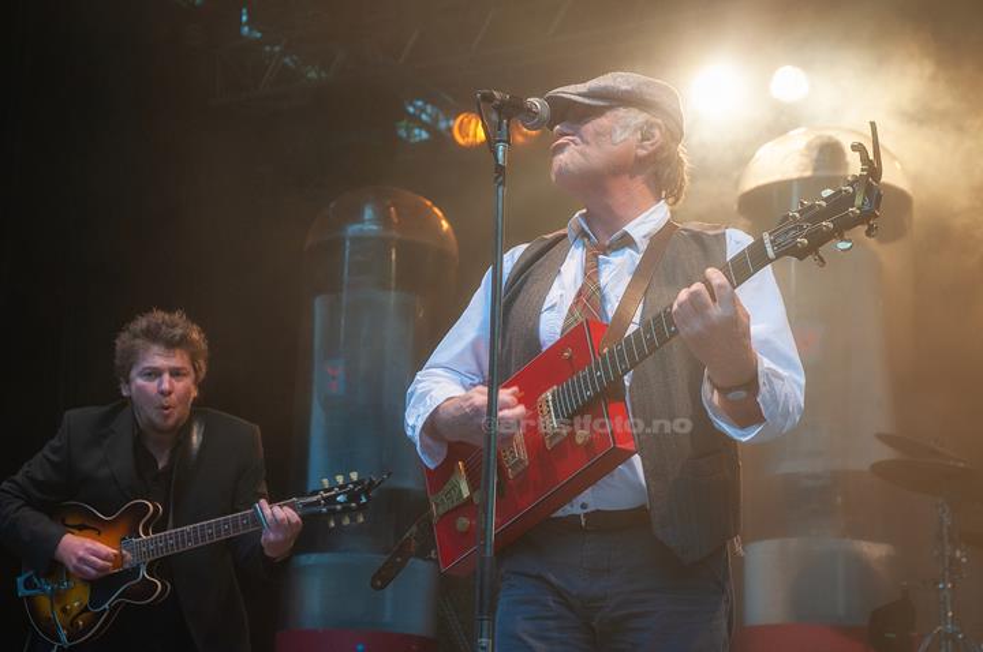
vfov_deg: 19.7
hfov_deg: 29.3
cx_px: 492
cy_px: 326
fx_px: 1882
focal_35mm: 69
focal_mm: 46
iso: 400
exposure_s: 1/400
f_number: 4.5
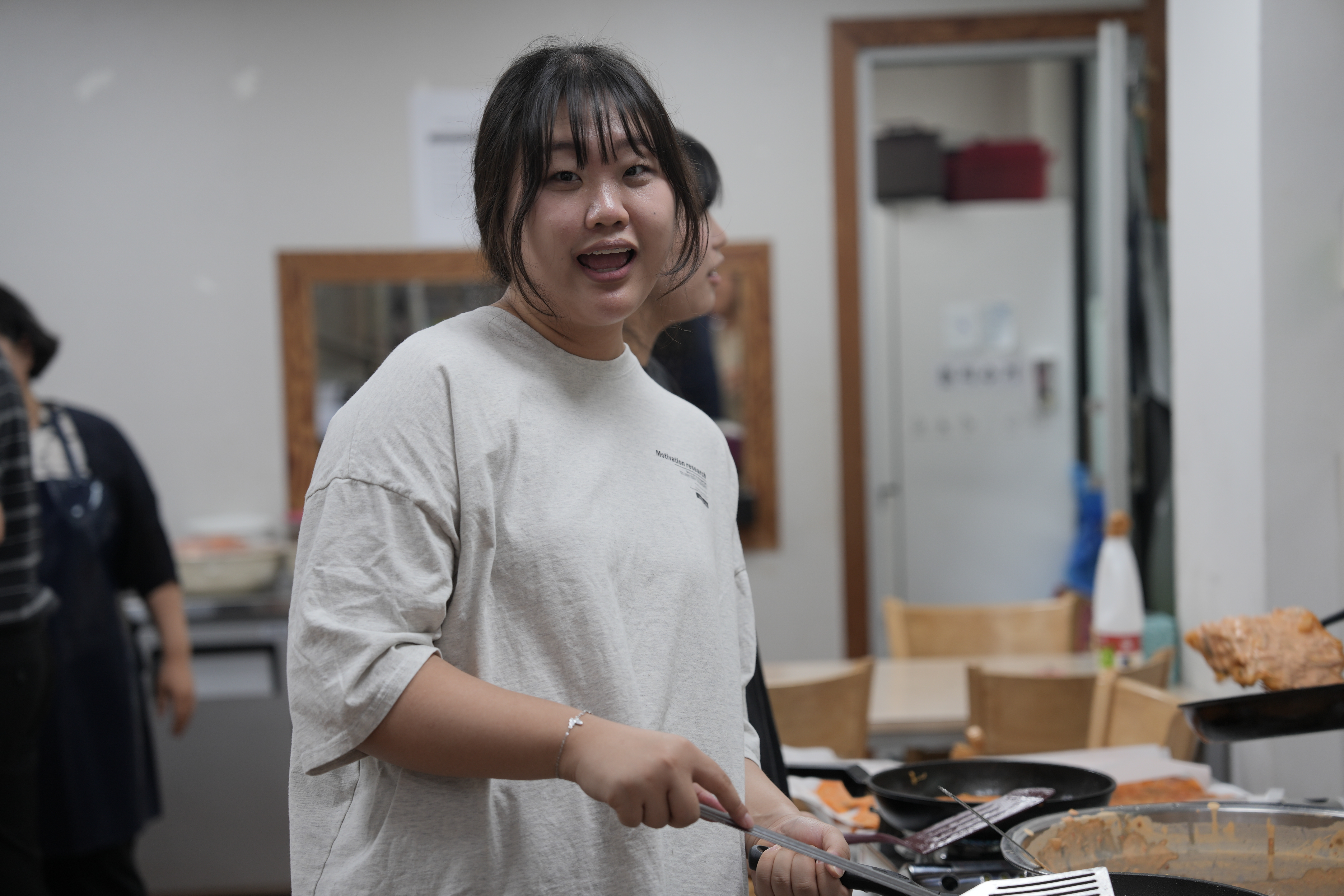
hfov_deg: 28.8
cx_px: 672
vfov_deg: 19.5
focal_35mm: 70
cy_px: 448
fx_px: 2613
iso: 125
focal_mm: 70
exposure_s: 1/80
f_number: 2.8
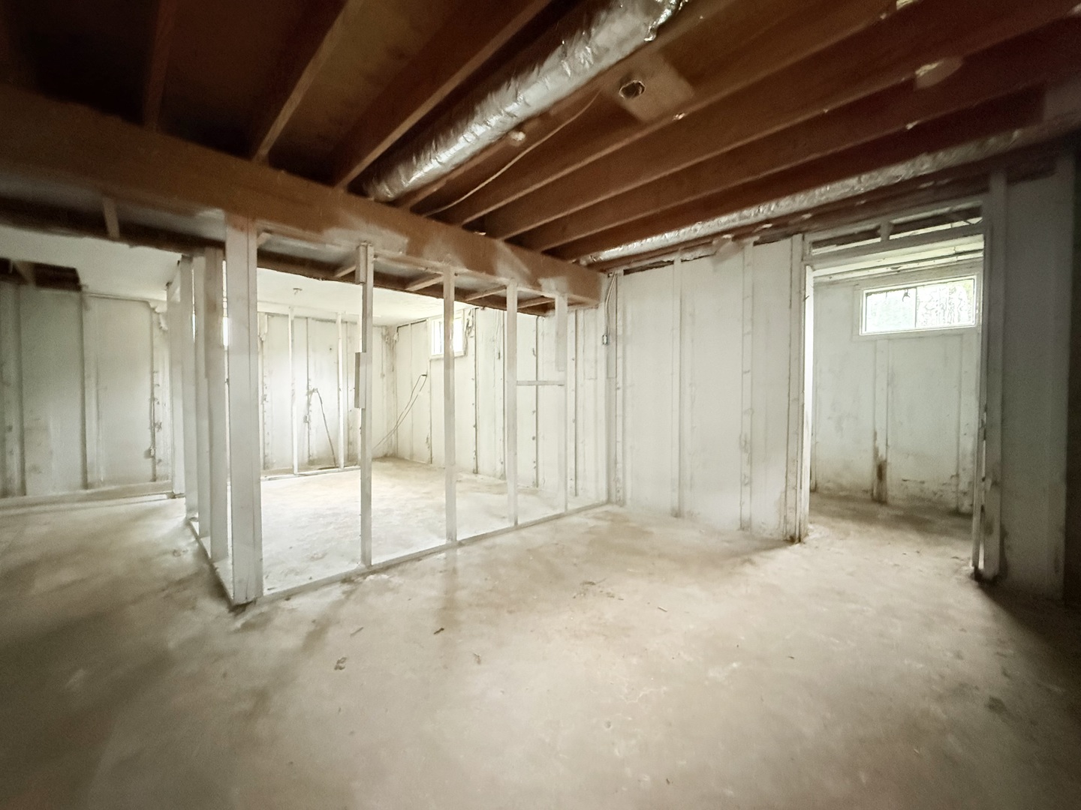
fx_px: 437
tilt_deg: -1.5
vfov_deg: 85.7
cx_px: 540
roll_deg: +1.5
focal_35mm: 14
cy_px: 405
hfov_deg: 102.1
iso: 1600
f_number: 2.2
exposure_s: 1/40
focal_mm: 2.22
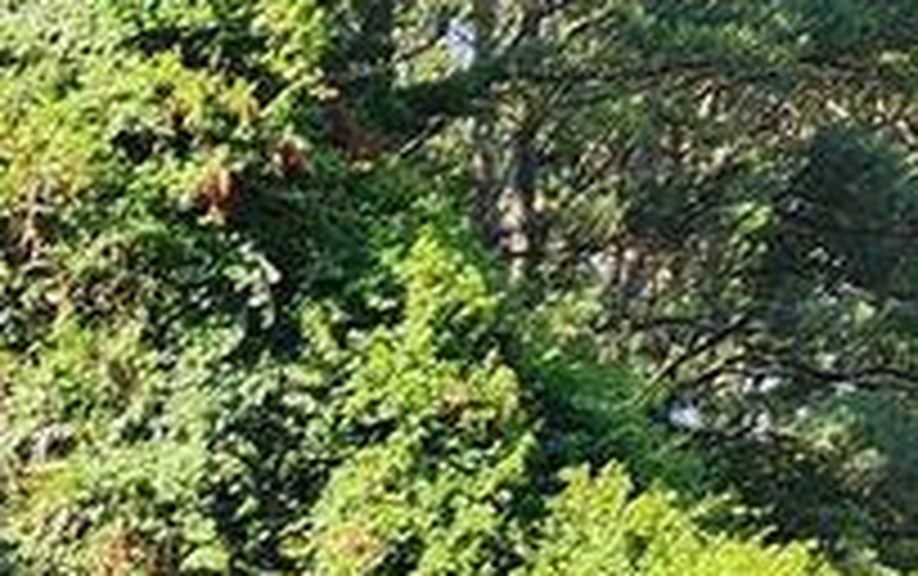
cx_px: -1224
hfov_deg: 10.6
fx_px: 4308
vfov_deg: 7.1
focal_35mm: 172
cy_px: 1503
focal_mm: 6.4
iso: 12
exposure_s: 1/202
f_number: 1.8
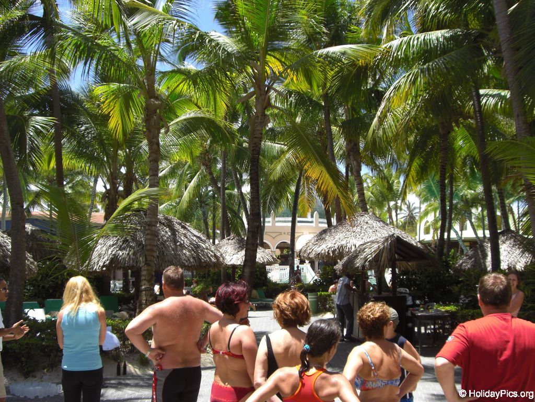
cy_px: 201
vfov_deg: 37.7
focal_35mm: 38
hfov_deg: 49.0
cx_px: 268
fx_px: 587
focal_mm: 6.2
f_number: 2.7
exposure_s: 1/640
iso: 64
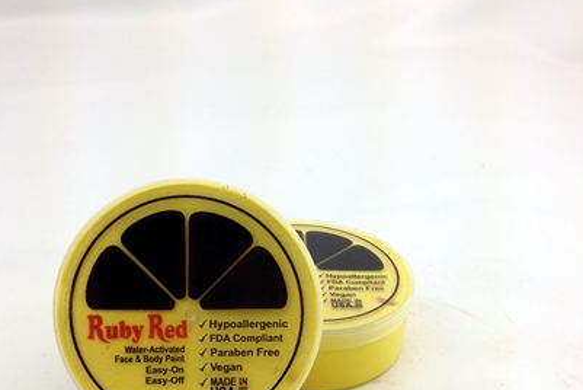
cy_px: 316
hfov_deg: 41.9
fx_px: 762
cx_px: 294
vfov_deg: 28.1
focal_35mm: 47
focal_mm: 4.12
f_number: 2.4
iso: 50
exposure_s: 1/181
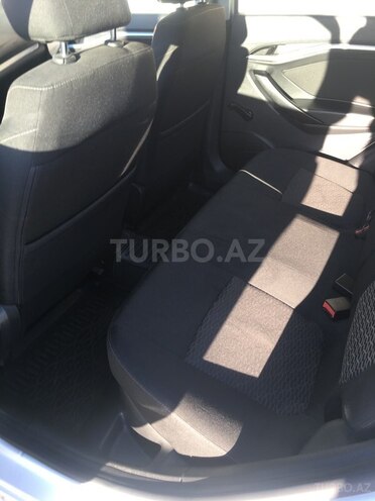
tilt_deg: -36.1
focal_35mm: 29
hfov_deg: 48.2
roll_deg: +1.5
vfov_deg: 61.7
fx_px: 419
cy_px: 250
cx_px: 188
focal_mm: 4.15
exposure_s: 1/50
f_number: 2.2
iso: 25
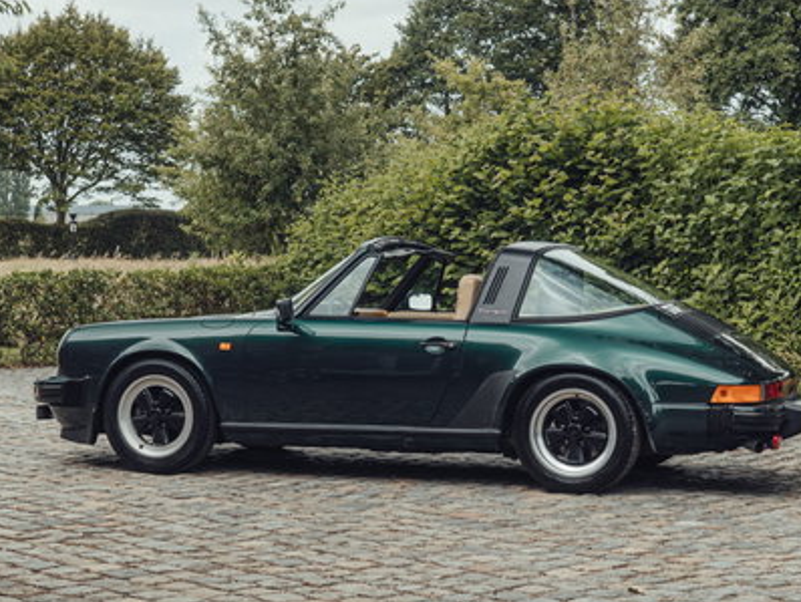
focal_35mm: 89
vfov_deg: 16.6
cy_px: 271
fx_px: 2061
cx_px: 431
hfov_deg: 22.0
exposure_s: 1/125
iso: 200
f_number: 5.6
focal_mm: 48
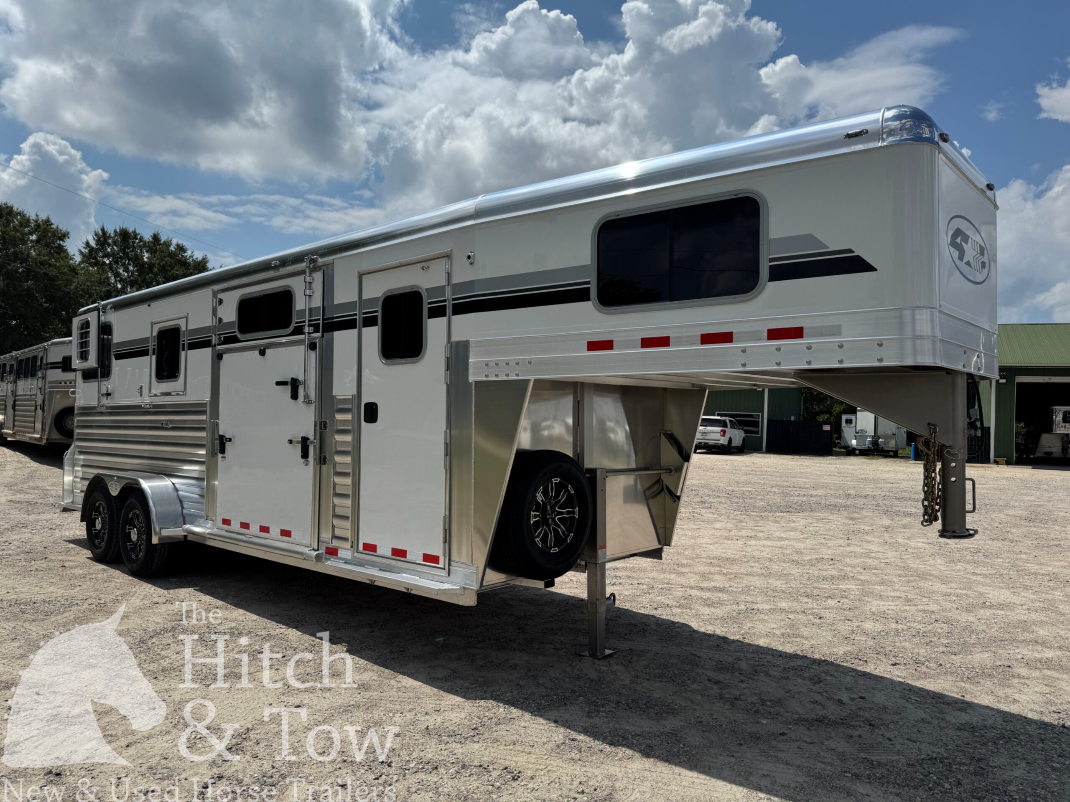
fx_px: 742
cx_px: 535
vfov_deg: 56.8
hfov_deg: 71.6
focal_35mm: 24
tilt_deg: -0.1
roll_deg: -2.6
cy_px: 401
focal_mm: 6.76
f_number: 1.78
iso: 80
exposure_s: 1/10417
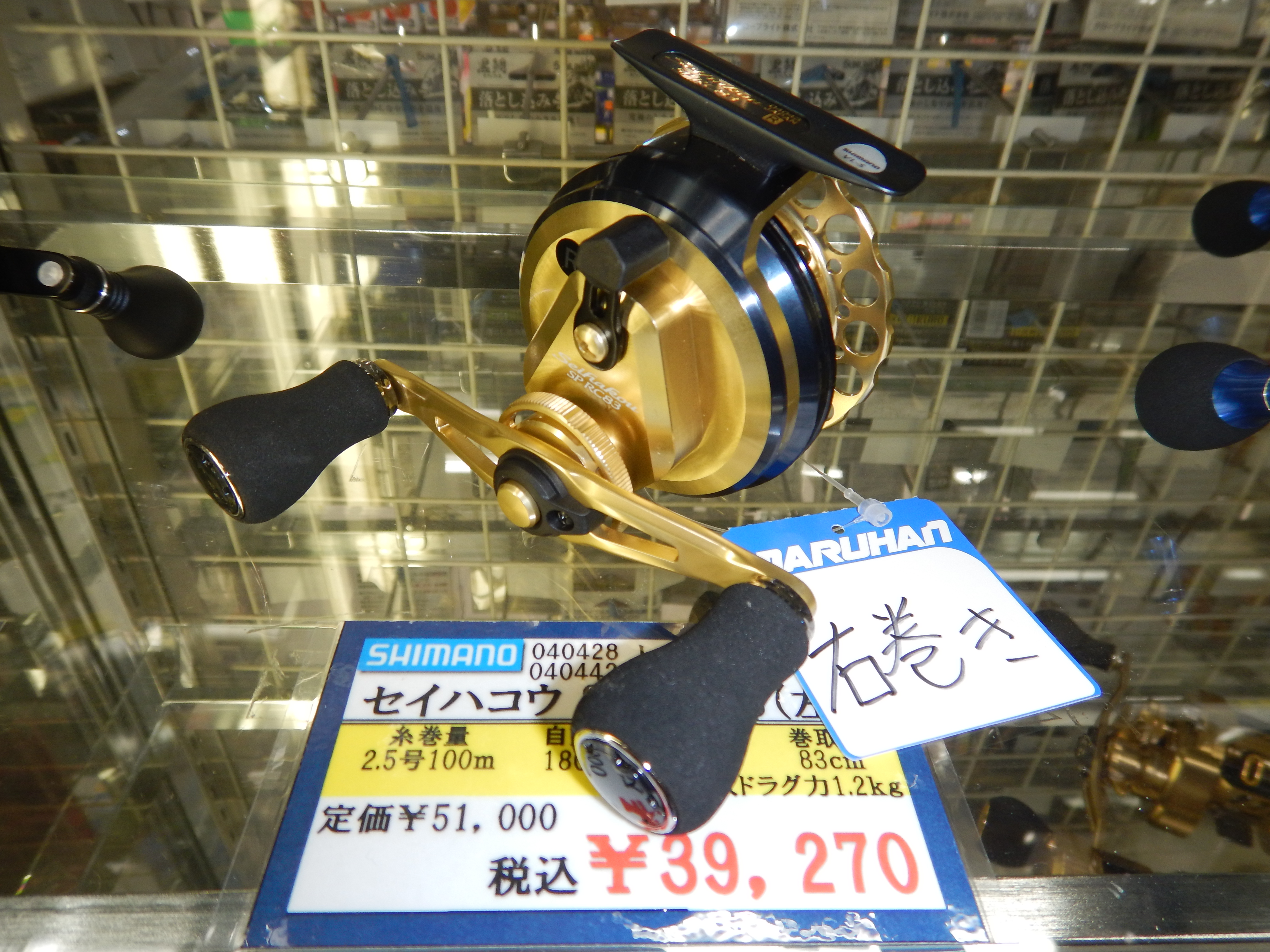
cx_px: 635
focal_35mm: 24
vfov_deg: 56.8
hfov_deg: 71.6
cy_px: 476
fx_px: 881
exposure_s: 1/50
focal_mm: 4.3
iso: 125
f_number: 2.8
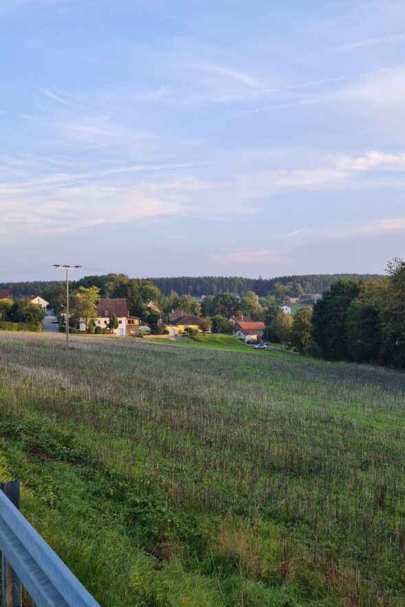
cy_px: 307
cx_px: 236
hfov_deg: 35.0
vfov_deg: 50.7
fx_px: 641
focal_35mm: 38
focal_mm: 5.9
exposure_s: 1/138
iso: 25
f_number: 2
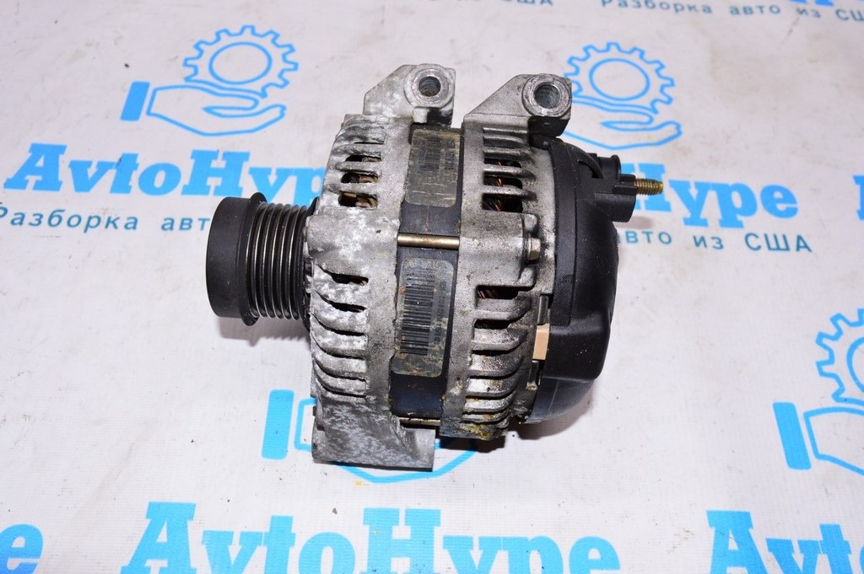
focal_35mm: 30
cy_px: 287
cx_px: 432
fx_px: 719
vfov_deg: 43.5
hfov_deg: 62.0
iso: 1600
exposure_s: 1/160
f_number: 8
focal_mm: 20
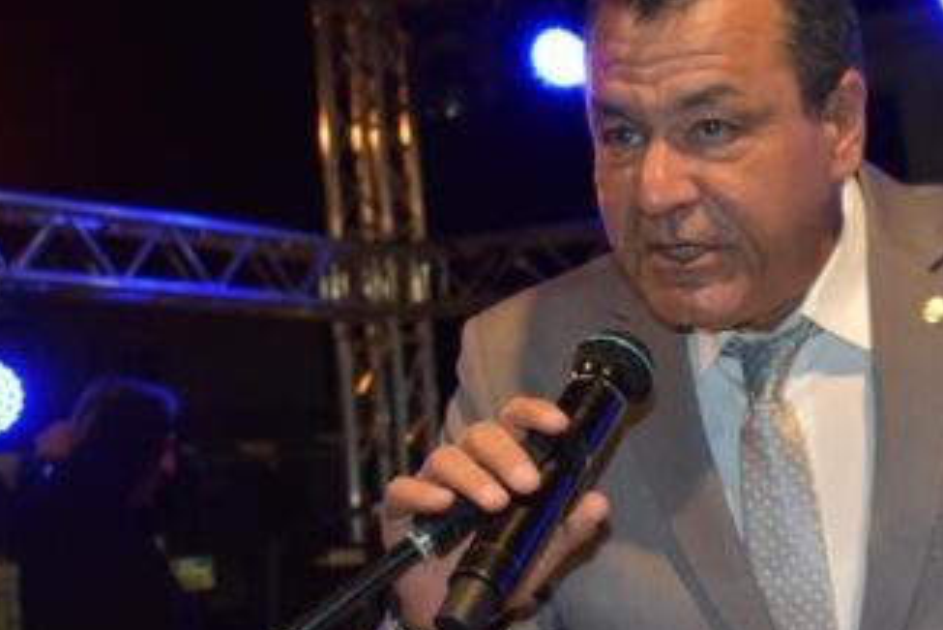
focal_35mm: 78
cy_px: 415
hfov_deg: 25.3
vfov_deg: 17.5
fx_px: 2044
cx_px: 815
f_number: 4
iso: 800
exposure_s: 1/200
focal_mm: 22
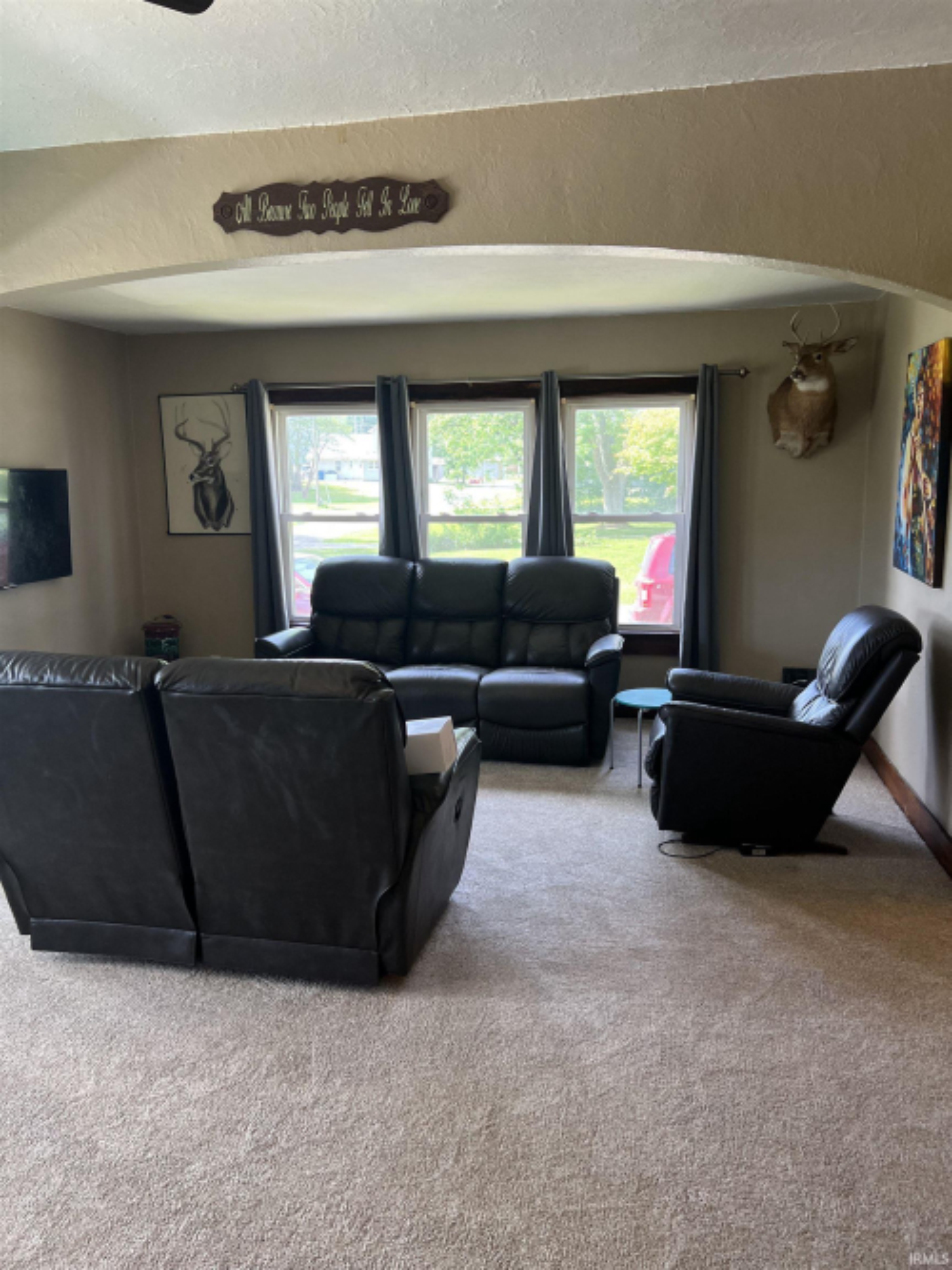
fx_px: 954
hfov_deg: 53.0
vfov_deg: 67.3
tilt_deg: -9.6
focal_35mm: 26
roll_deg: +0.6
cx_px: 476
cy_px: 635
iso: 100
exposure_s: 1/120
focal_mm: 5.7
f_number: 1.5
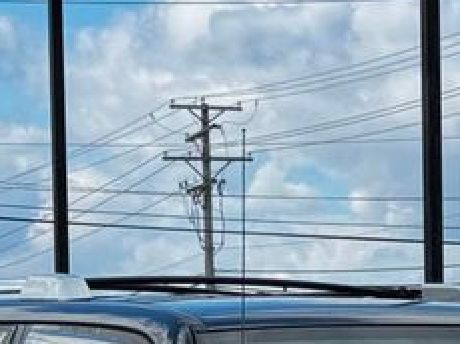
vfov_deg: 6.7
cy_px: 658
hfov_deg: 9.1
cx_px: 508
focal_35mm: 215
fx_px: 2853
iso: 64
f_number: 1.78
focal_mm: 6.76
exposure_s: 1/3425
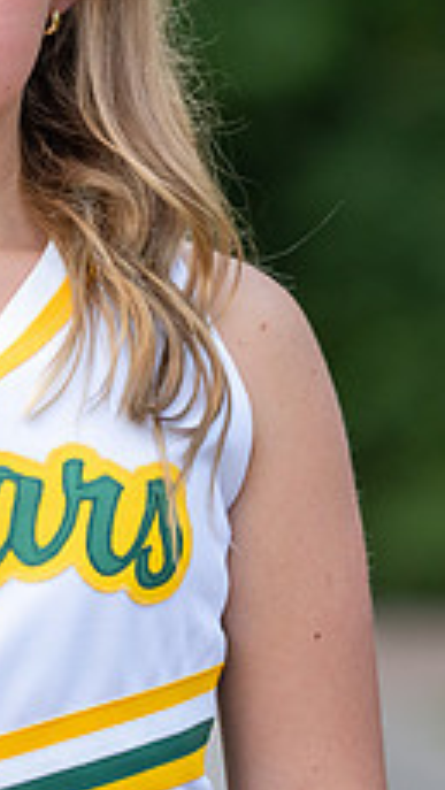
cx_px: -39
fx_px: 8884
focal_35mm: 424
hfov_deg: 2.9
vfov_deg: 5.1
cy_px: 125
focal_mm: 125
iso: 640
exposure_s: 1/1000
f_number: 2.8
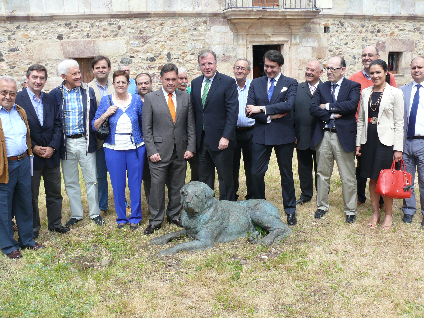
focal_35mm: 35
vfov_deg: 40.7
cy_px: 159
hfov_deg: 52.6
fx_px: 429
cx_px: 212
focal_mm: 7.4
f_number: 4.5
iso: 100
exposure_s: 1/250
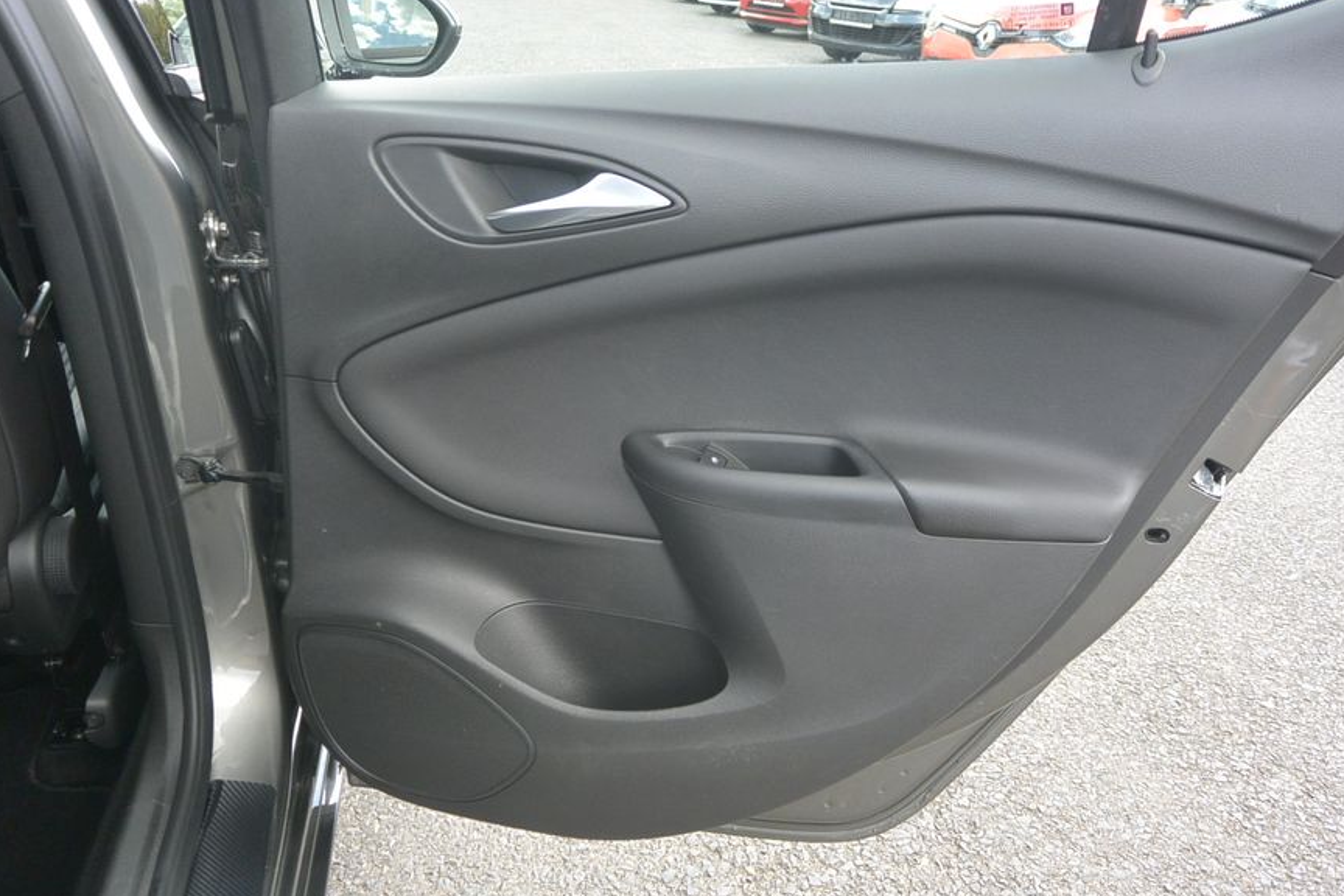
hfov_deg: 58.4
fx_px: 1195
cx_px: 787
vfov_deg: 41.1
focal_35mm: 32
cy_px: 466
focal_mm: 10
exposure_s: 1/125
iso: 200
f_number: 3.5
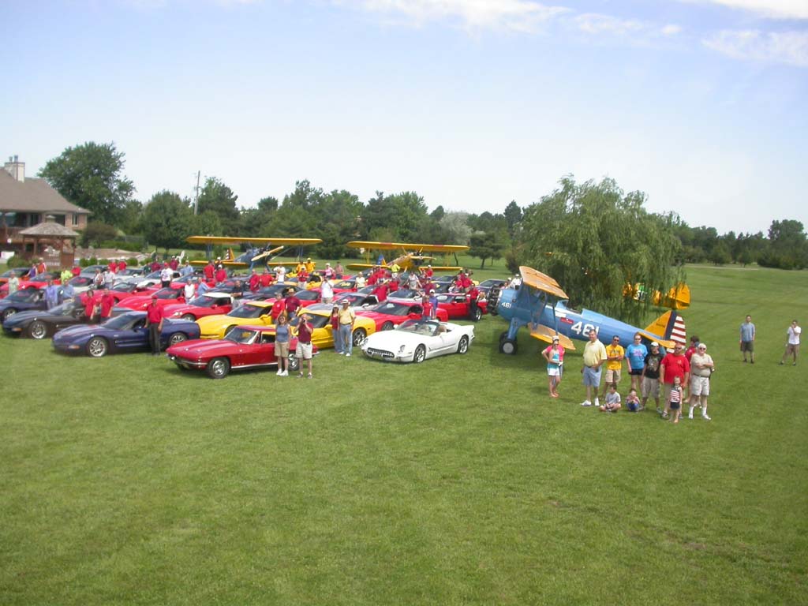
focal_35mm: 38
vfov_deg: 37.7
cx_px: 404
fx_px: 887
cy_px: 303
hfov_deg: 49.0
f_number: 2.6
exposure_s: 1/1000
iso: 100
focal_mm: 7.85
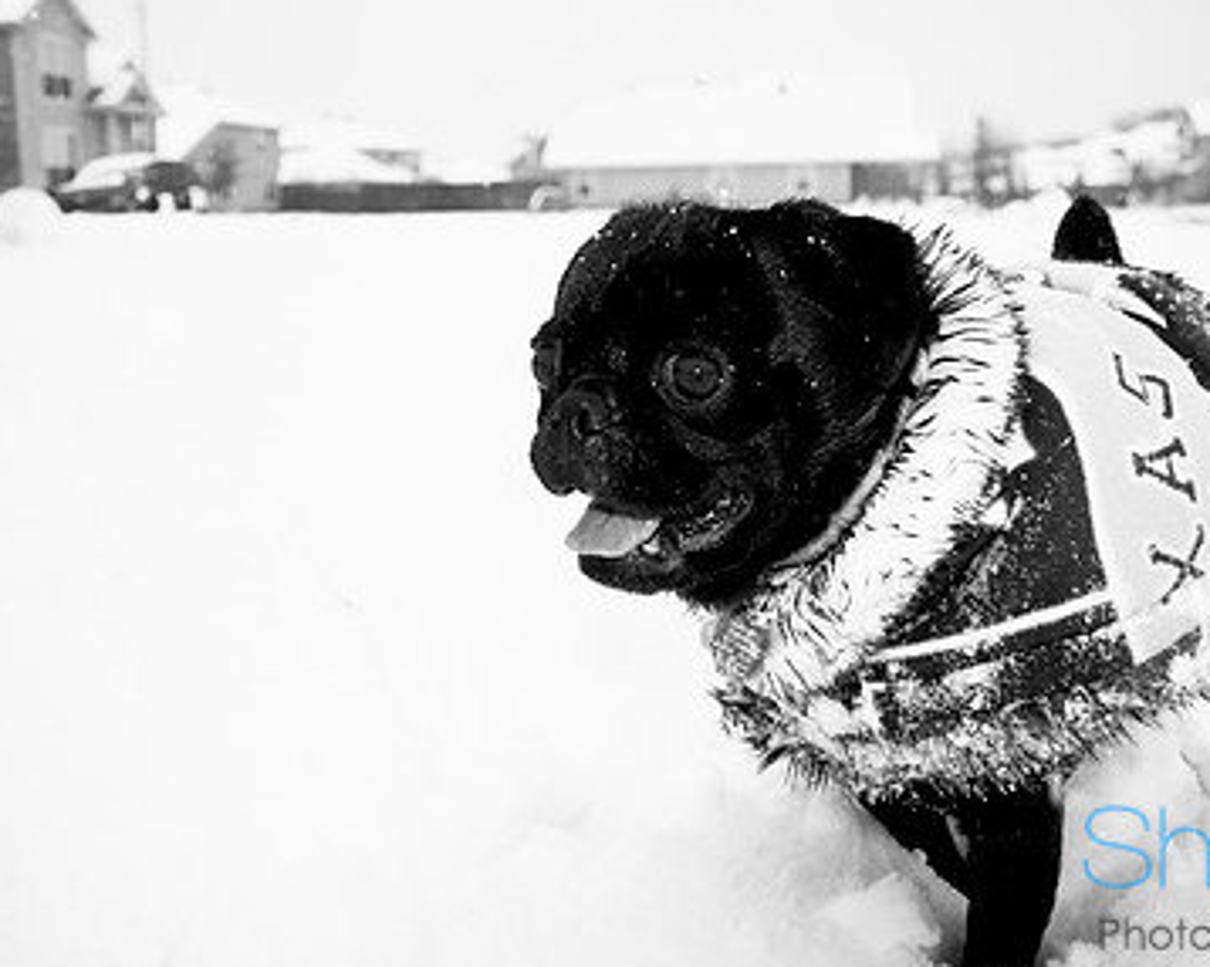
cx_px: 642
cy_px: 370
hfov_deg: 47.1
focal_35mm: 39
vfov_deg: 38.2
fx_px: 1387
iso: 200
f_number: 3.2
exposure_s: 1/250
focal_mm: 17
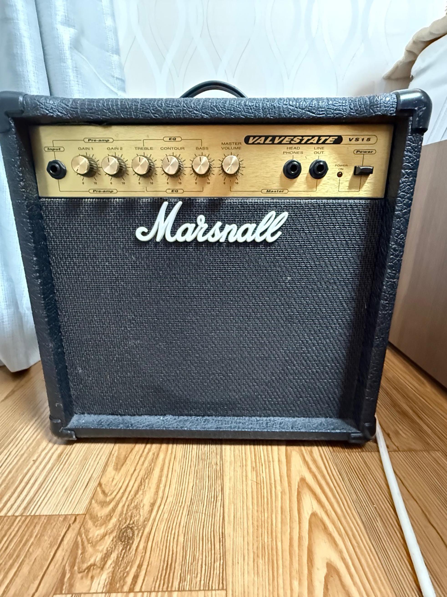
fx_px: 241
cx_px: 224
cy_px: 298
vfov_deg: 102.1
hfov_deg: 85.7
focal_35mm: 14
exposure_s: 1/40
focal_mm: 2.22
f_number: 2.2
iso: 1600
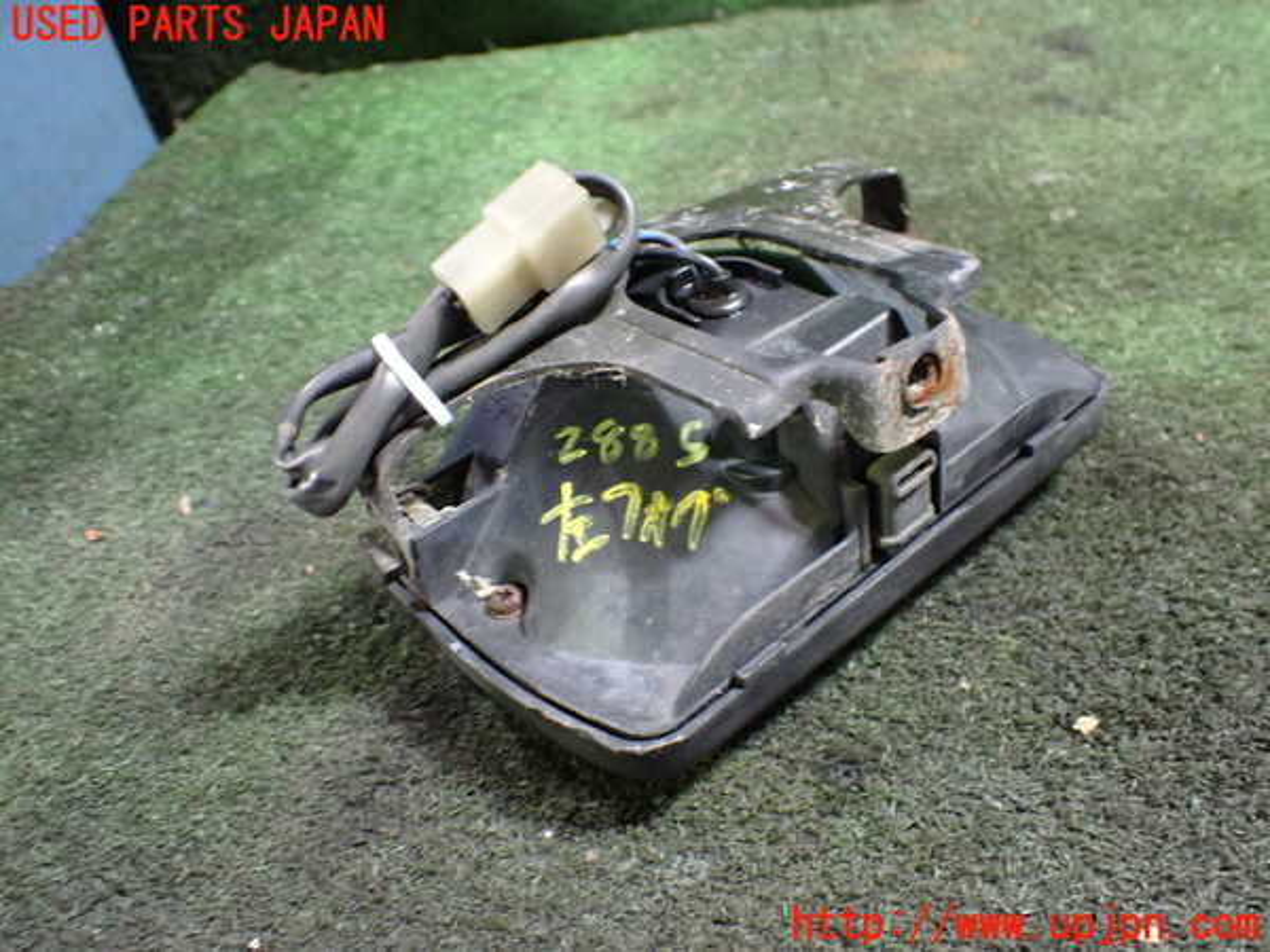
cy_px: 476
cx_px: 635
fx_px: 1101
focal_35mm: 30
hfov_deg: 60.0
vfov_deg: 46.8
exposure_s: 1/30
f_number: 2.3
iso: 800
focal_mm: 5.4
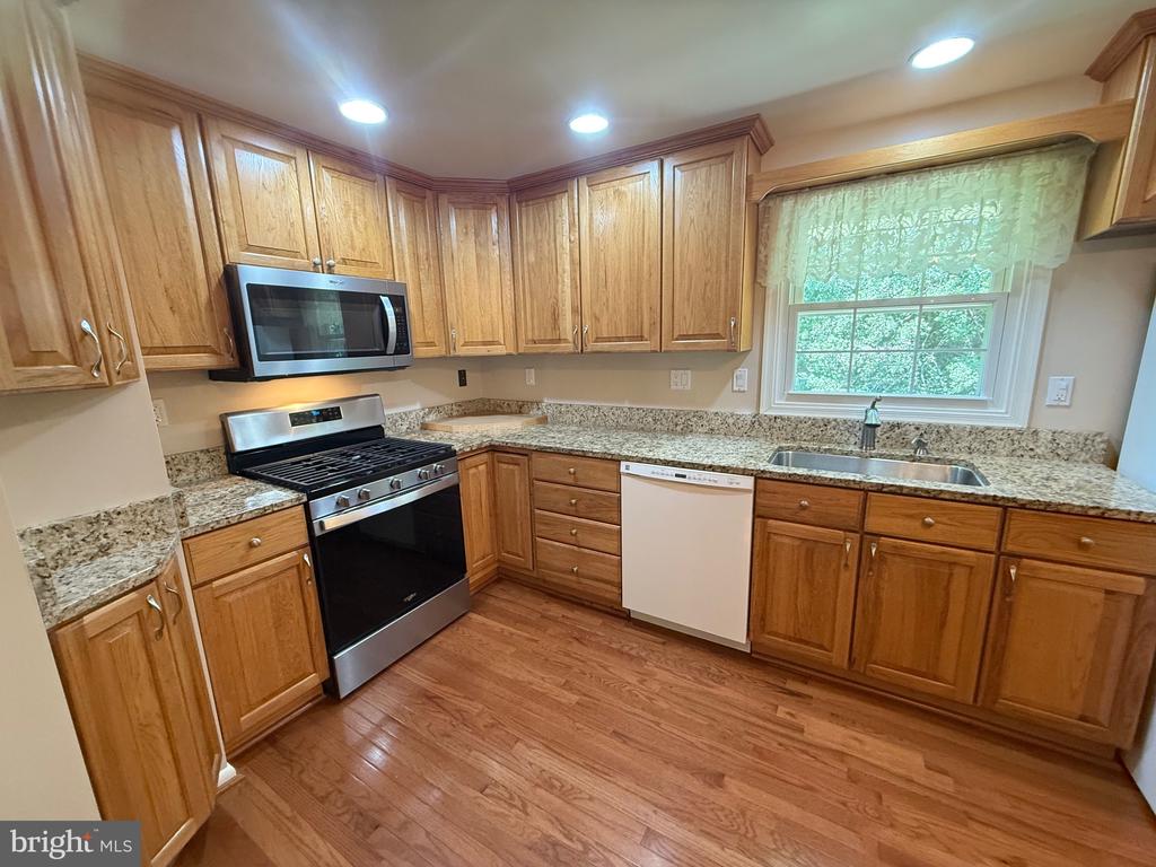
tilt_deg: -11.4
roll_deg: +1.6
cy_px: 434
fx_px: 468
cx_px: 578
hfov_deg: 102.1
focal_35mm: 14
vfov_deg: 85.7
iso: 400
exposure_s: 1/60
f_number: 2.2
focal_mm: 2.22
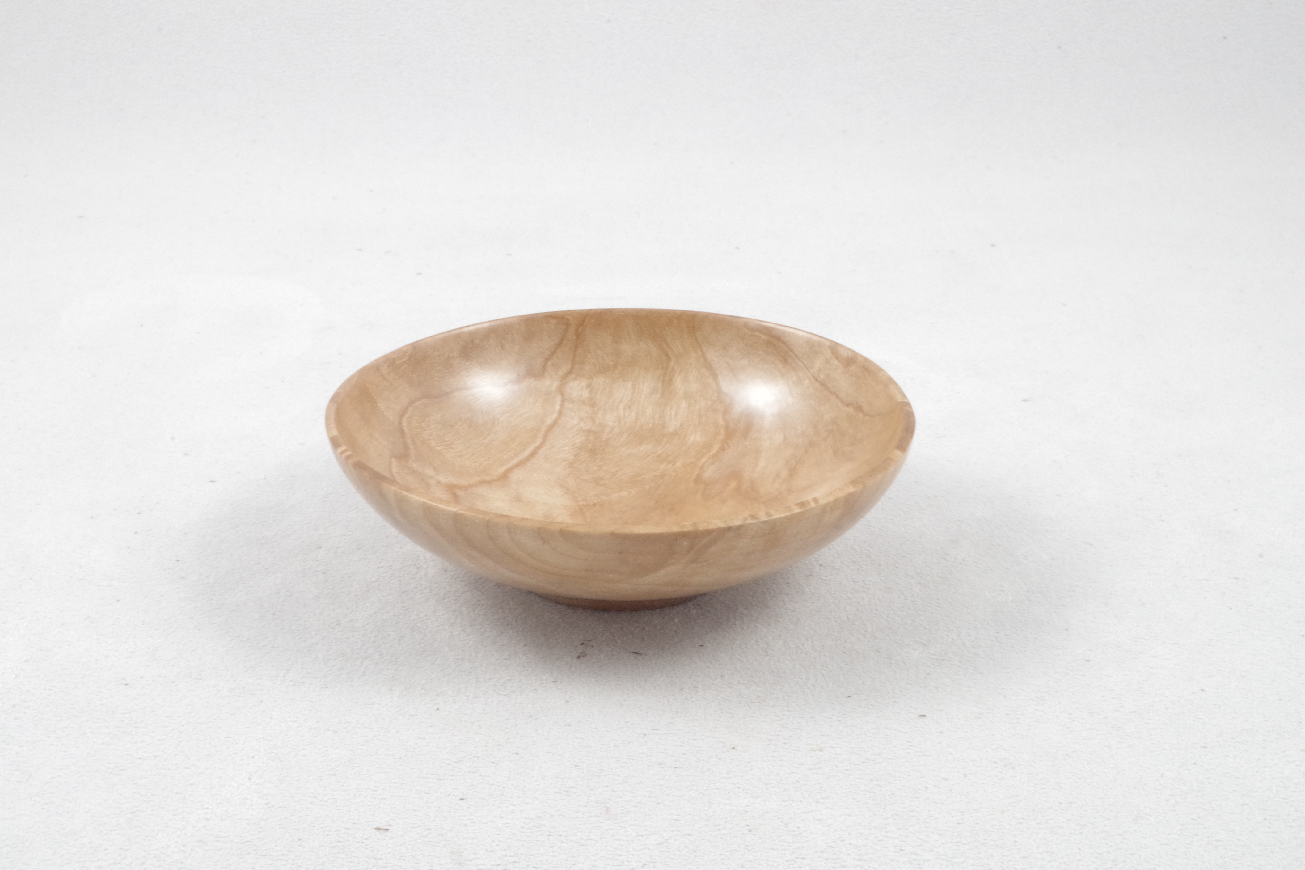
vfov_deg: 18.2
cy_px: 435
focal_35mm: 75
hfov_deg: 27.0
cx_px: 652
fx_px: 2719
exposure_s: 1/5
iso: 1600
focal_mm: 50
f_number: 32
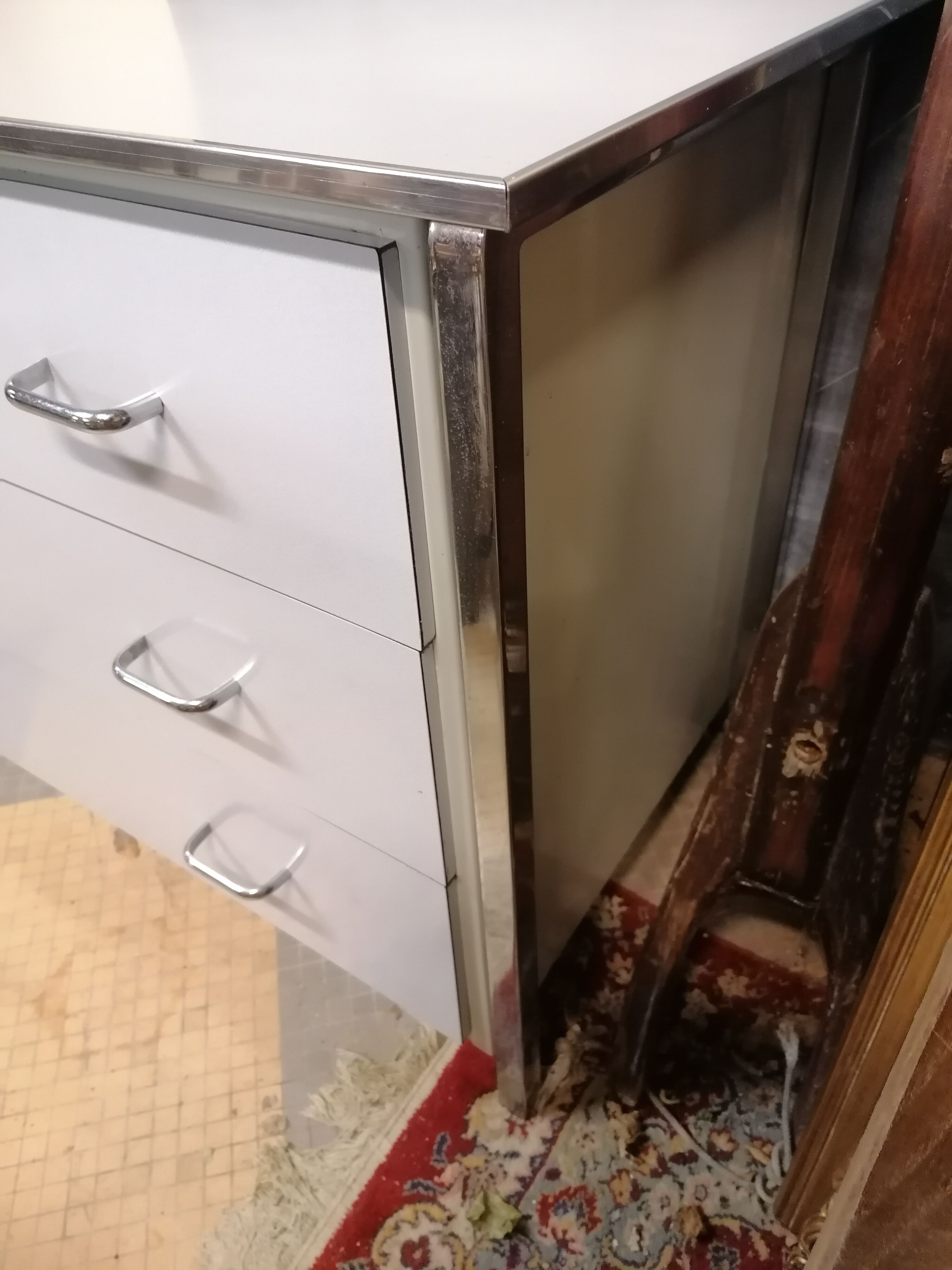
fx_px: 990
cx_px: 476
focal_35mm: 27
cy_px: 635
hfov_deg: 51.4
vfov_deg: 65.3
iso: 640
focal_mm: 4.75
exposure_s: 1/33.3
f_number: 1.8
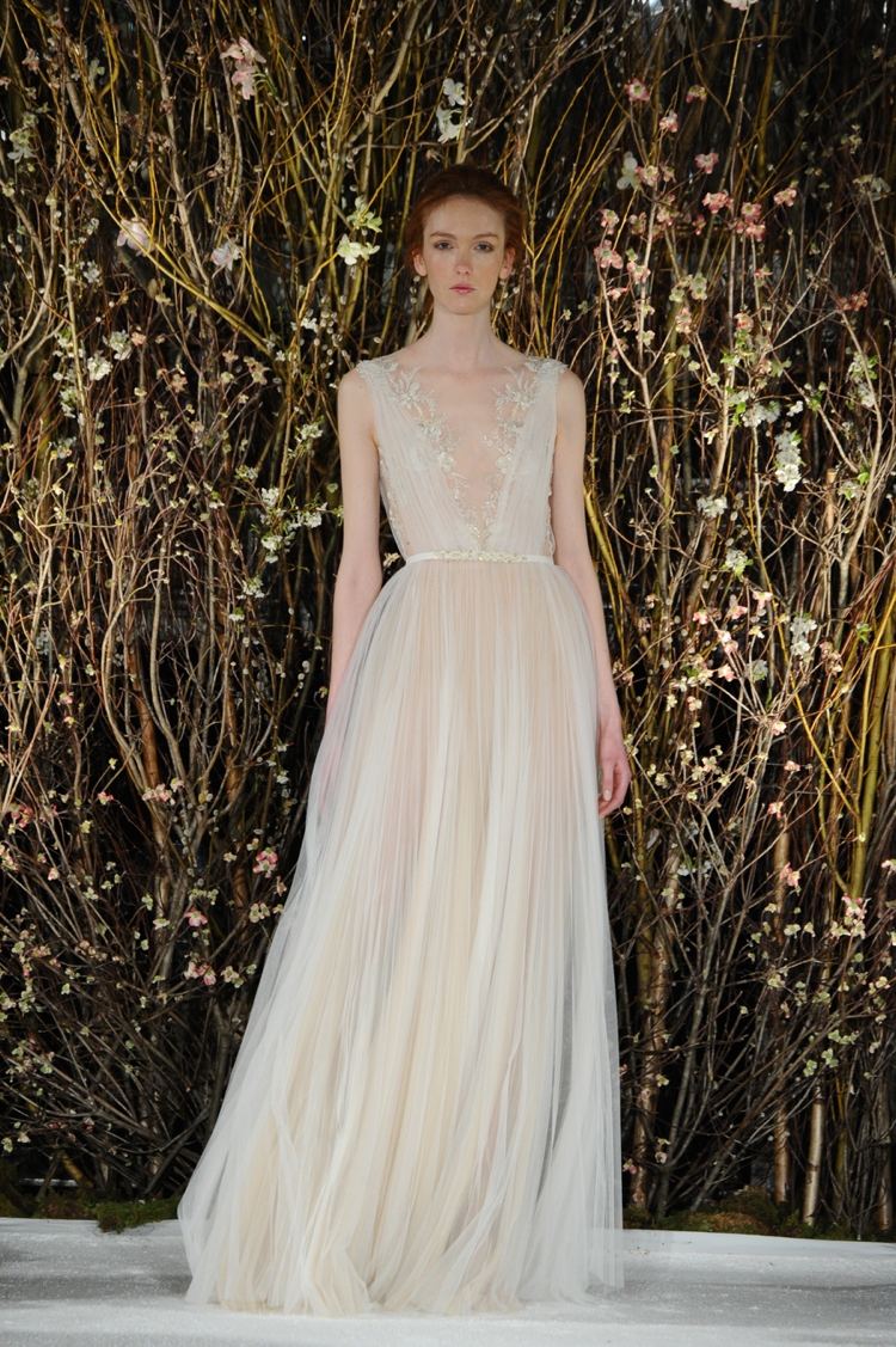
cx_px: 448
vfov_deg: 7.1
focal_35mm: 290
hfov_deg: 4.7
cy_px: 674
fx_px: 10839
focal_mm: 290
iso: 3200
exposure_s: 1/200
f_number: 5.6
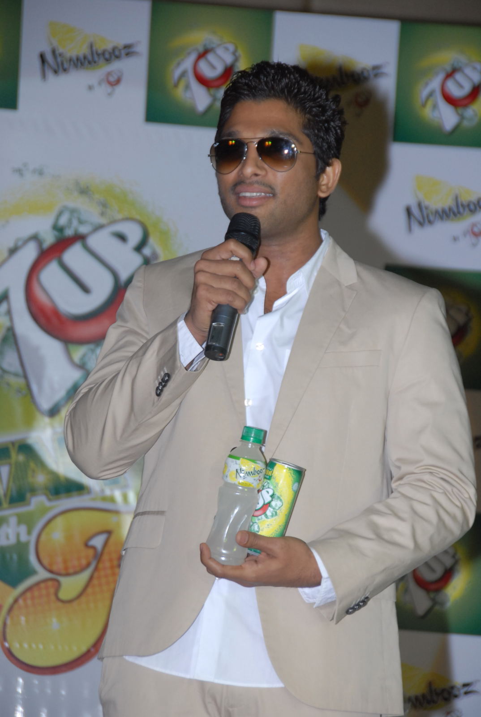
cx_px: 240
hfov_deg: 7.1
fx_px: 3889
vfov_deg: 10.5
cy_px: 358
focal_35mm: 195
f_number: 6.3
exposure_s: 1/125
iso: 400
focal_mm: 130
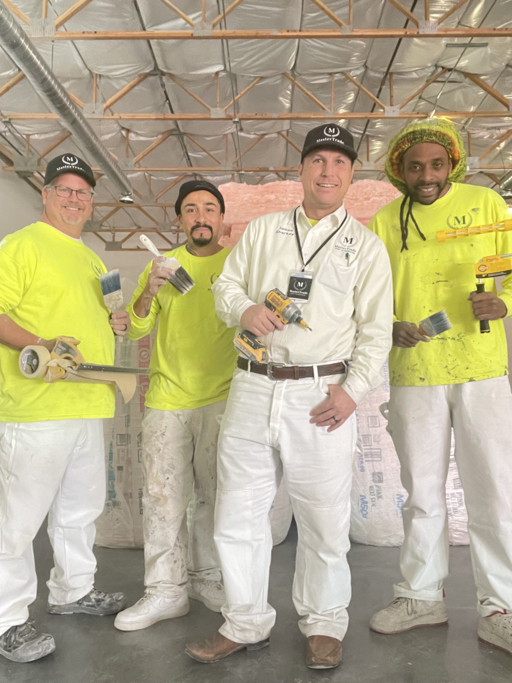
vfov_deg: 60.0
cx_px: 256
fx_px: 592
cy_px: 342
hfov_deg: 46.8
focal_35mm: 30
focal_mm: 2.71
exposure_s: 1/40
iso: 250
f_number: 2.2
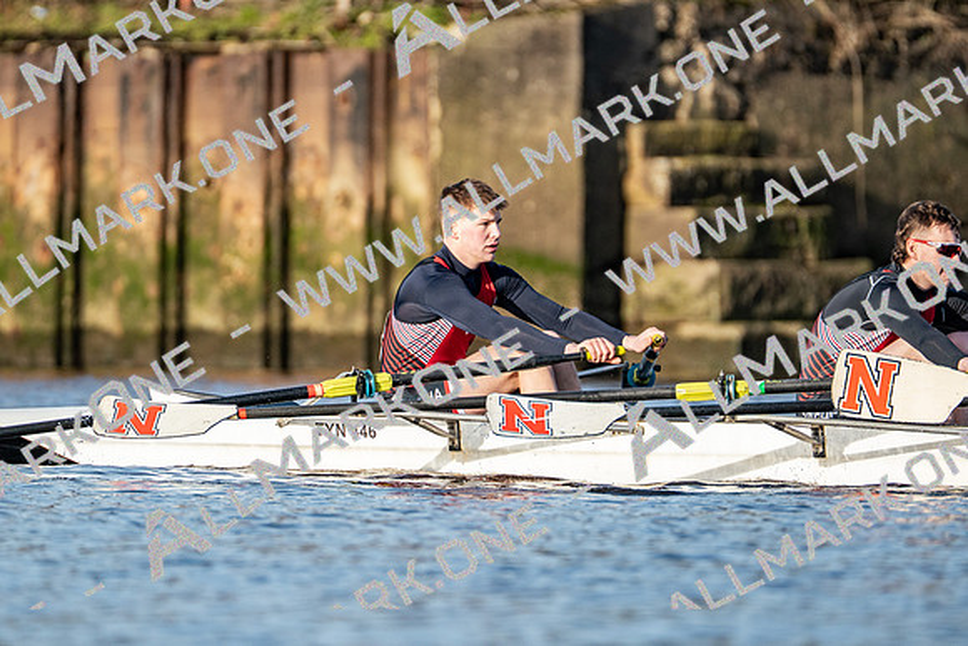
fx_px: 24205
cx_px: 484
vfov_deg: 1.5
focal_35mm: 900
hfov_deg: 2.3
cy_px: 323
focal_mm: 600
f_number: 6.3
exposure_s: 1/2000
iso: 640
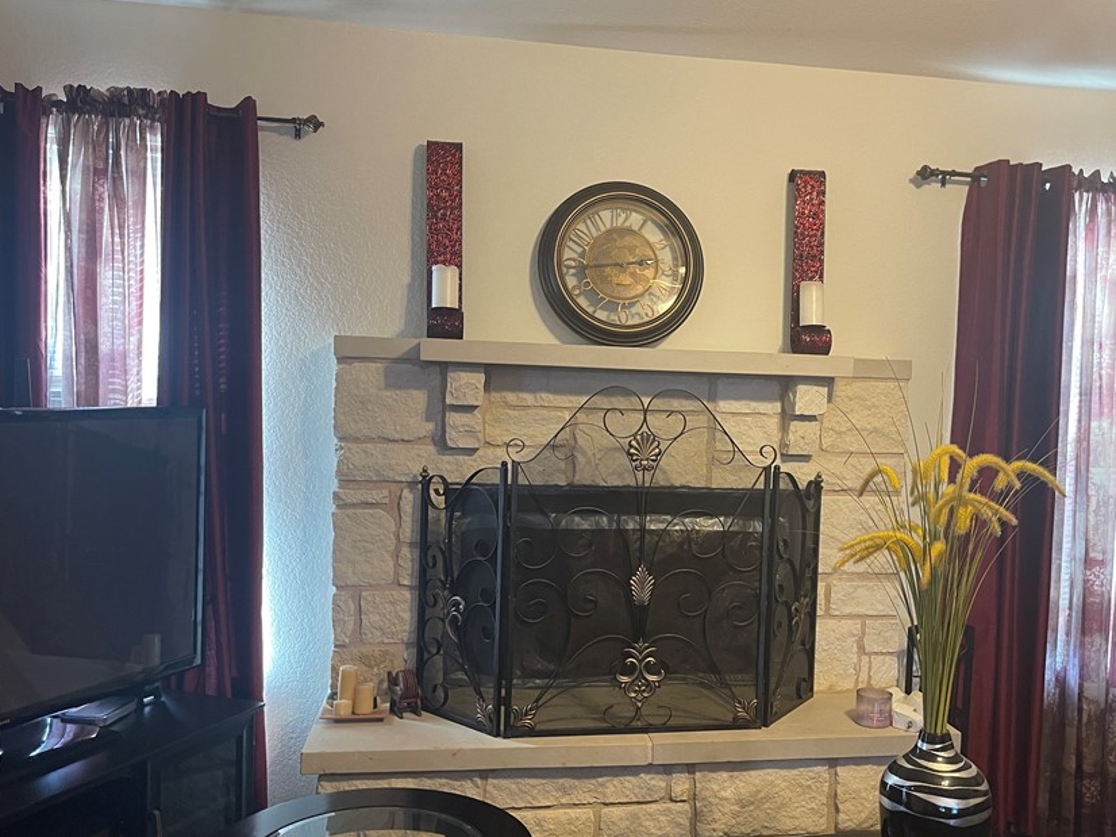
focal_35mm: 31
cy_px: 471
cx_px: 642
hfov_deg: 58.1
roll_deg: -1.9
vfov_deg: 45.3
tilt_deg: -4.9
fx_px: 999
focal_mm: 5.1
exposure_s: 1/60
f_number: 1.6
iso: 250
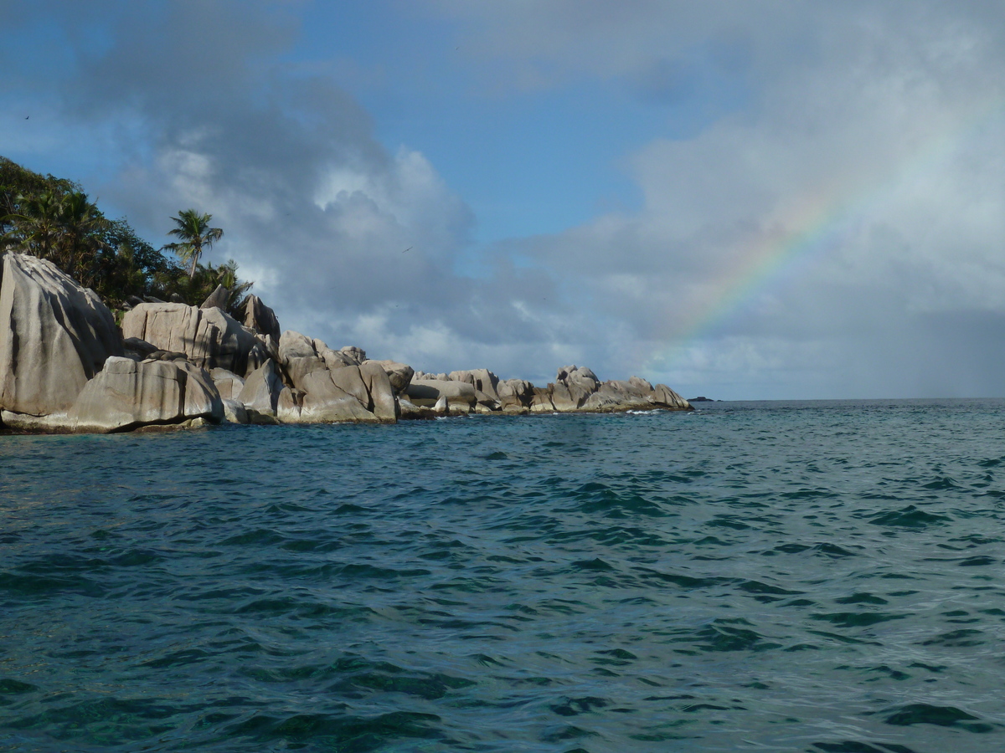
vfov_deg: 23.3
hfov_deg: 30.7
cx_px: 502
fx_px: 1829
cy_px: 376
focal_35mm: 63
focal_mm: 10.3
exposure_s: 1/640
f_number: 5.6
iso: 80
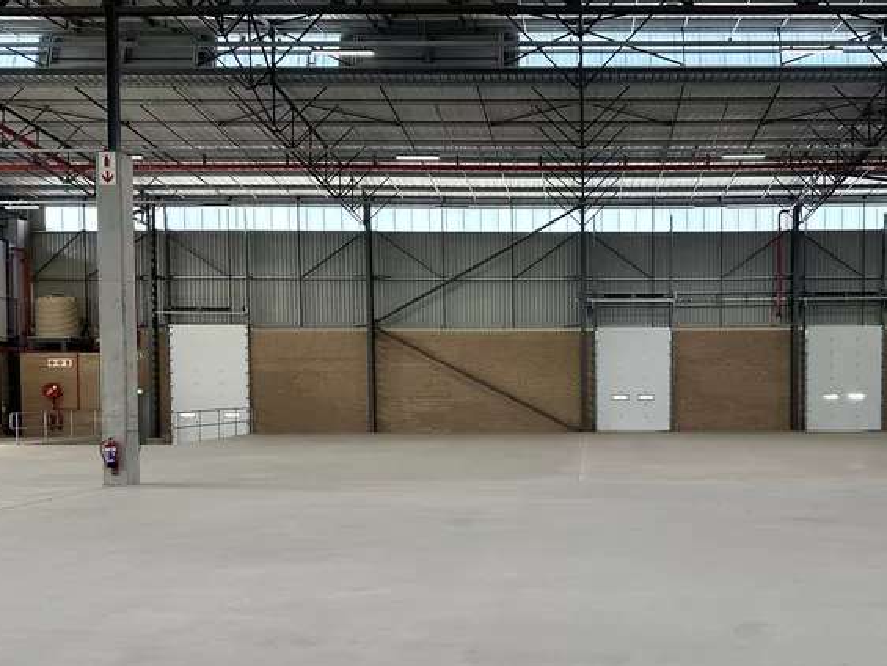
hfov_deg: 52.9
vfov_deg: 41.5
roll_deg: -0.3
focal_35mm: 34
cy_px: 416
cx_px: 592
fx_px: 871
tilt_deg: -1.8
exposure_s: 1/156
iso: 125
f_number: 1.78
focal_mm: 6.86
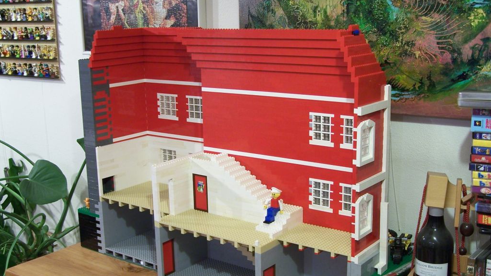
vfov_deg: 25.4
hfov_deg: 43.7
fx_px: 612
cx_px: 245
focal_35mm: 47
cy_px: 167
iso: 80
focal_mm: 7.1
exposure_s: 1/2
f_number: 2.9
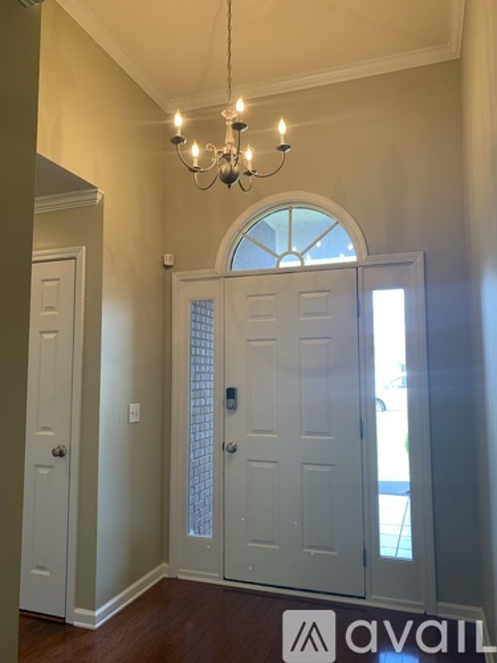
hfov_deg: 53.1
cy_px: 332
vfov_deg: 67.3
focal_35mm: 26
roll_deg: -0.3
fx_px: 498
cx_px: 248
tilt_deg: +6.3
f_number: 1.8
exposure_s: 1/60
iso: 50
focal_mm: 4.25
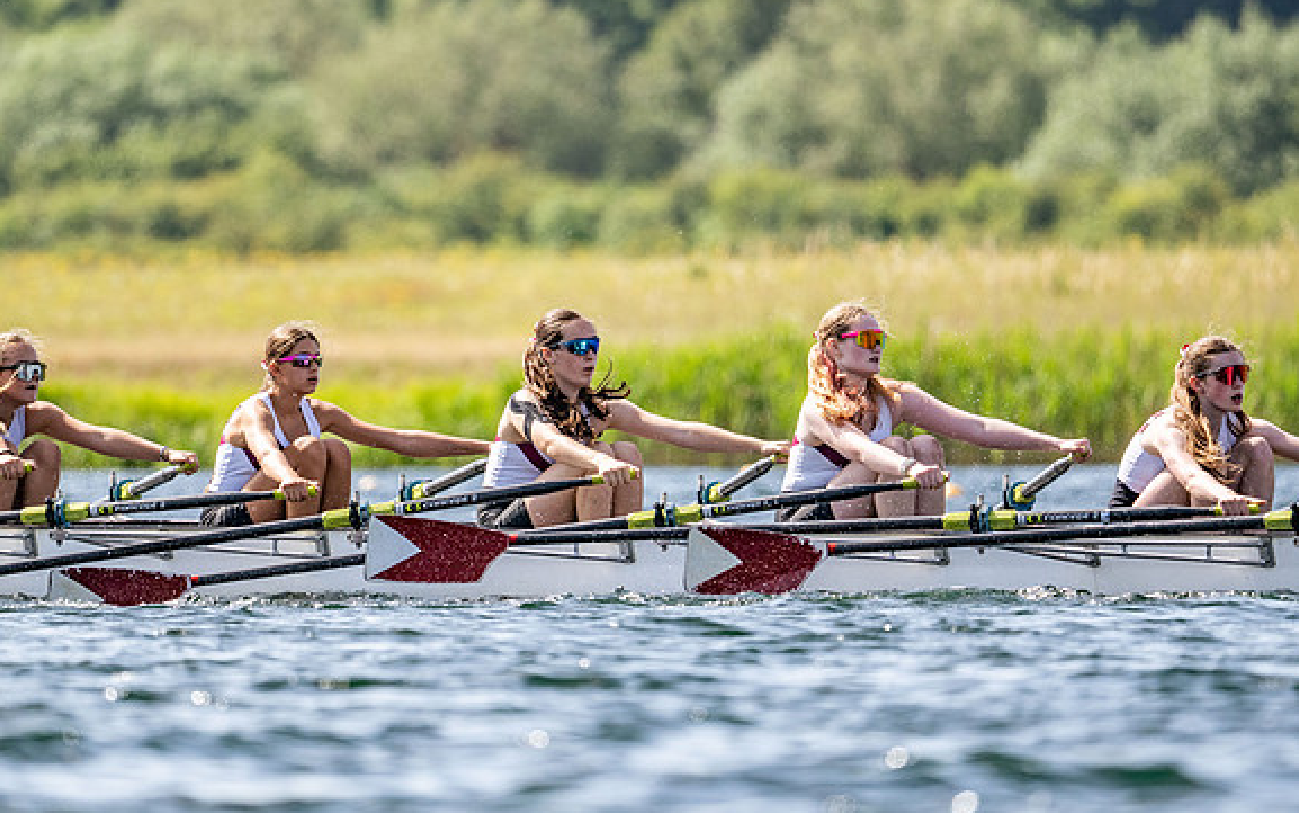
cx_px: 651
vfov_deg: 2.1
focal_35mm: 614
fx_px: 21743
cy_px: 423
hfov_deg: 3.4
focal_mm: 400
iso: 280
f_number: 4.5
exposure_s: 1/2500
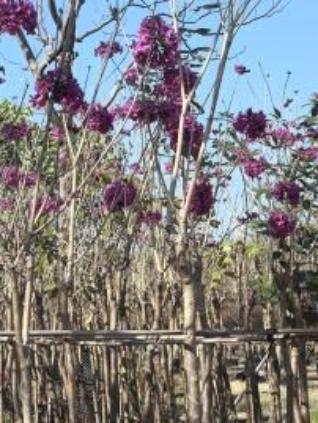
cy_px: 430
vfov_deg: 17.9
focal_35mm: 107
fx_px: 1310
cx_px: 27
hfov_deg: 13.7
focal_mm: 5.75
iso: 50
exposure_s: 1/2778
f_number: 2
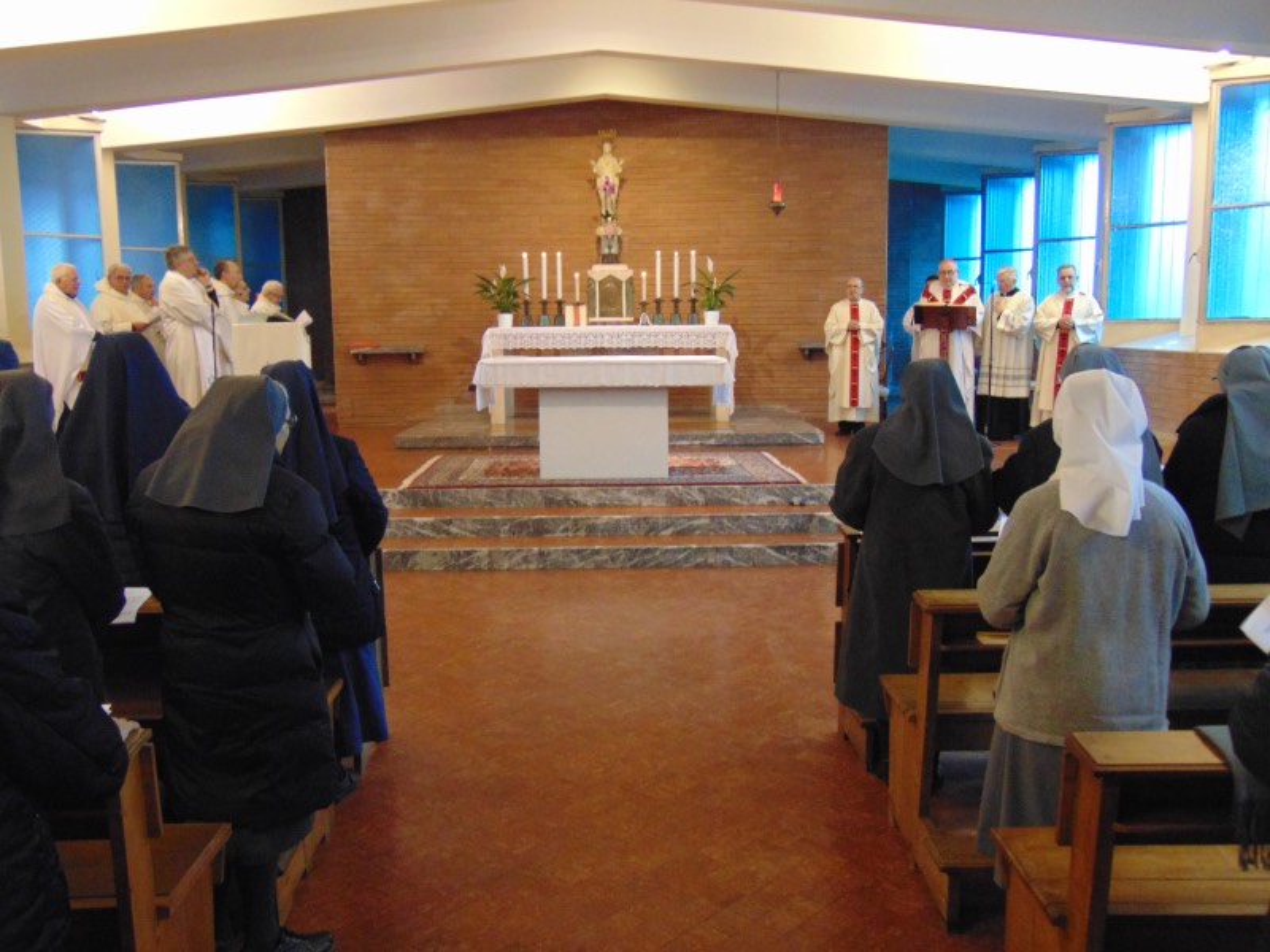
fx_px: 1101
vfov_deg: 46.8
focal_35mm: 30
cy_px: 476
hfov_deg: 60.0
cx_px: 635
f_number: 3.1
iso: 400
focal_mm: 5.4
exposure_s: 1/13
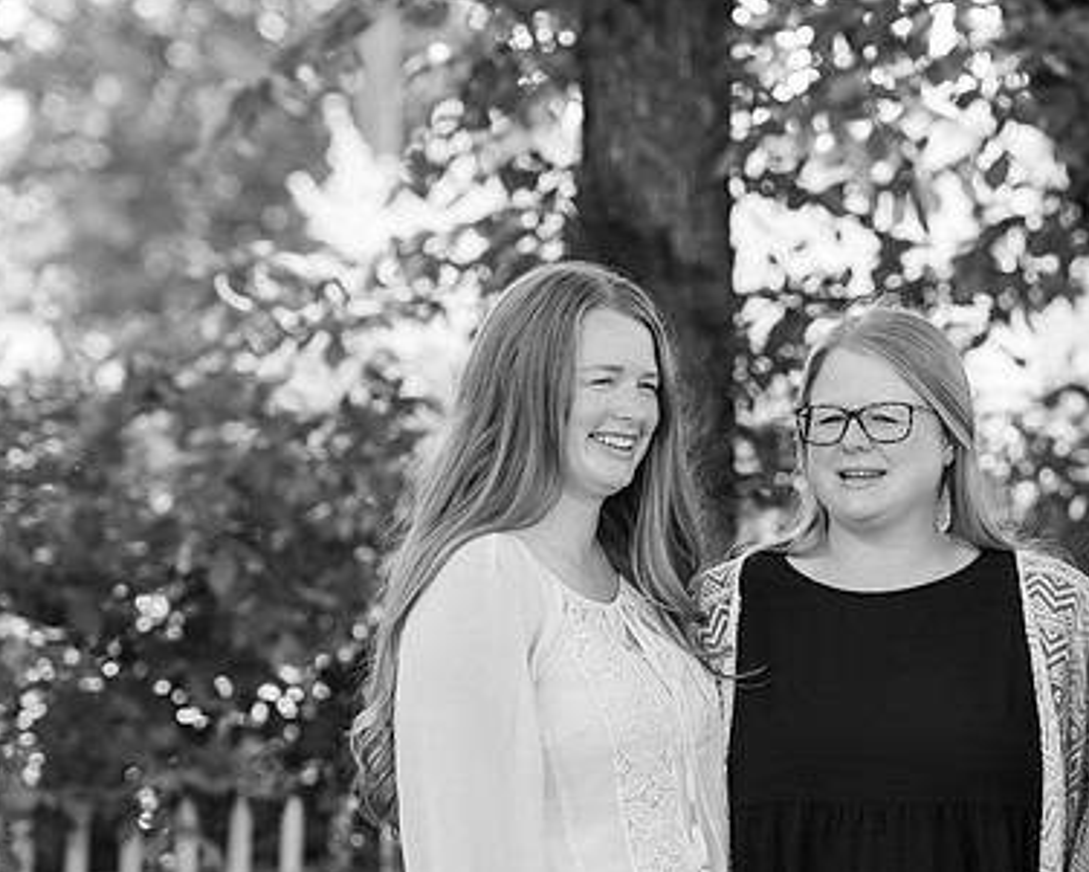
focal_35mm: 181
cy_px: 546
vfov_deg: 8.5
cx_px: 730
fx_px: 5835
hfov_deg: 10.7
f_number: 4
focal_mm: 125
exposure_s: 1/160
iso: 250
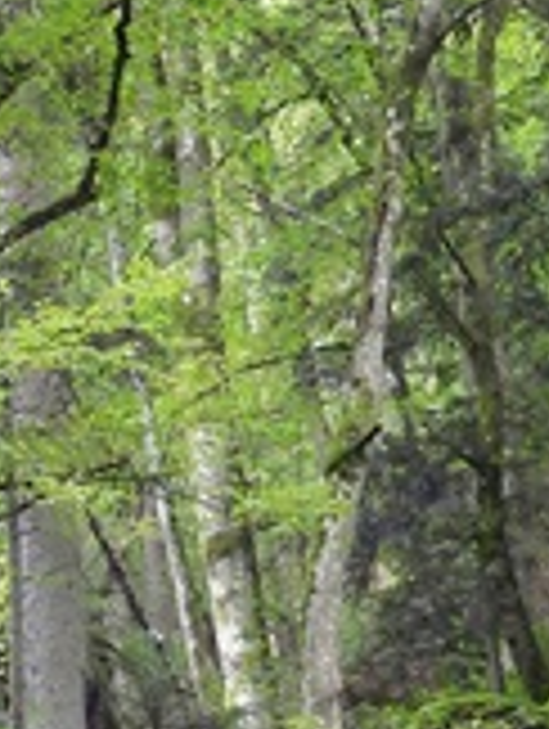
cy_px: 540
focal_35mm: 212
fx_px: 4471
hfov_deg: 6.9
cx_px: -423
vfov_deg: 9.3
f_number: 3.2
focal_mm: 7.7
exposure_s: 1/30
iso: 160
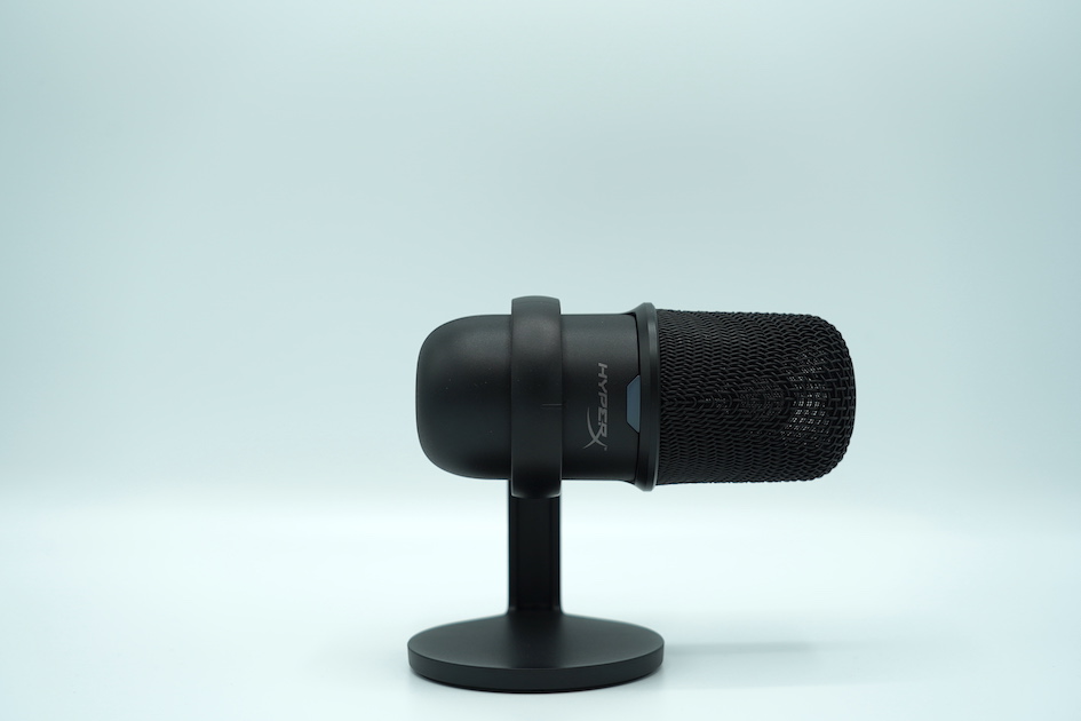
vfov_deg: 24.6
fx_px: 1651
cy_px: 360
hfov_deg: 36.2
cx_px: 540
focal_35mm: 55
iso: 100
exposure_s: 1/320
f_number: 5.6
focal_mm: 55
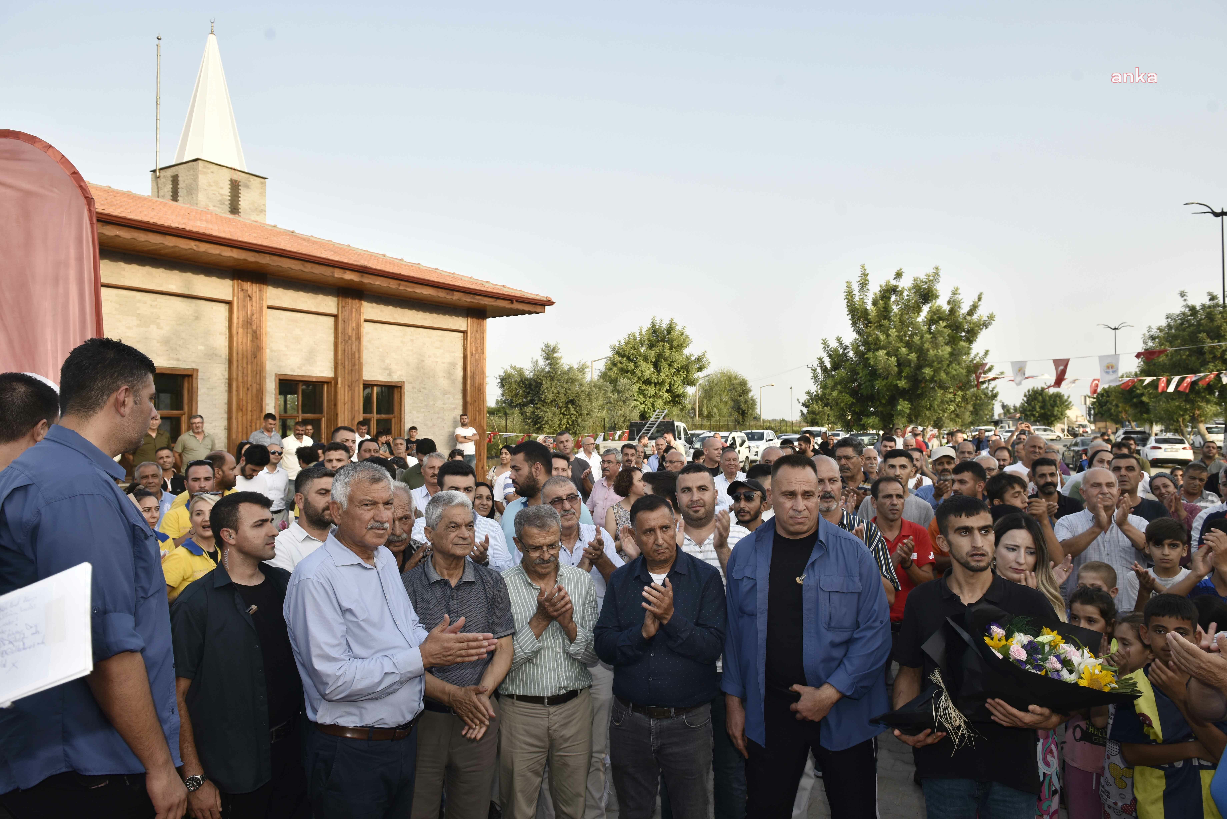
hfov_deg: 73.7
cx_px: 614
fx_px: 818
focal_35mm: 24
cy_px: 410
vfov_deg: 53.2
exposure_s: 1/200
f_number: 5.6
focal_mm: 24
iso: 320
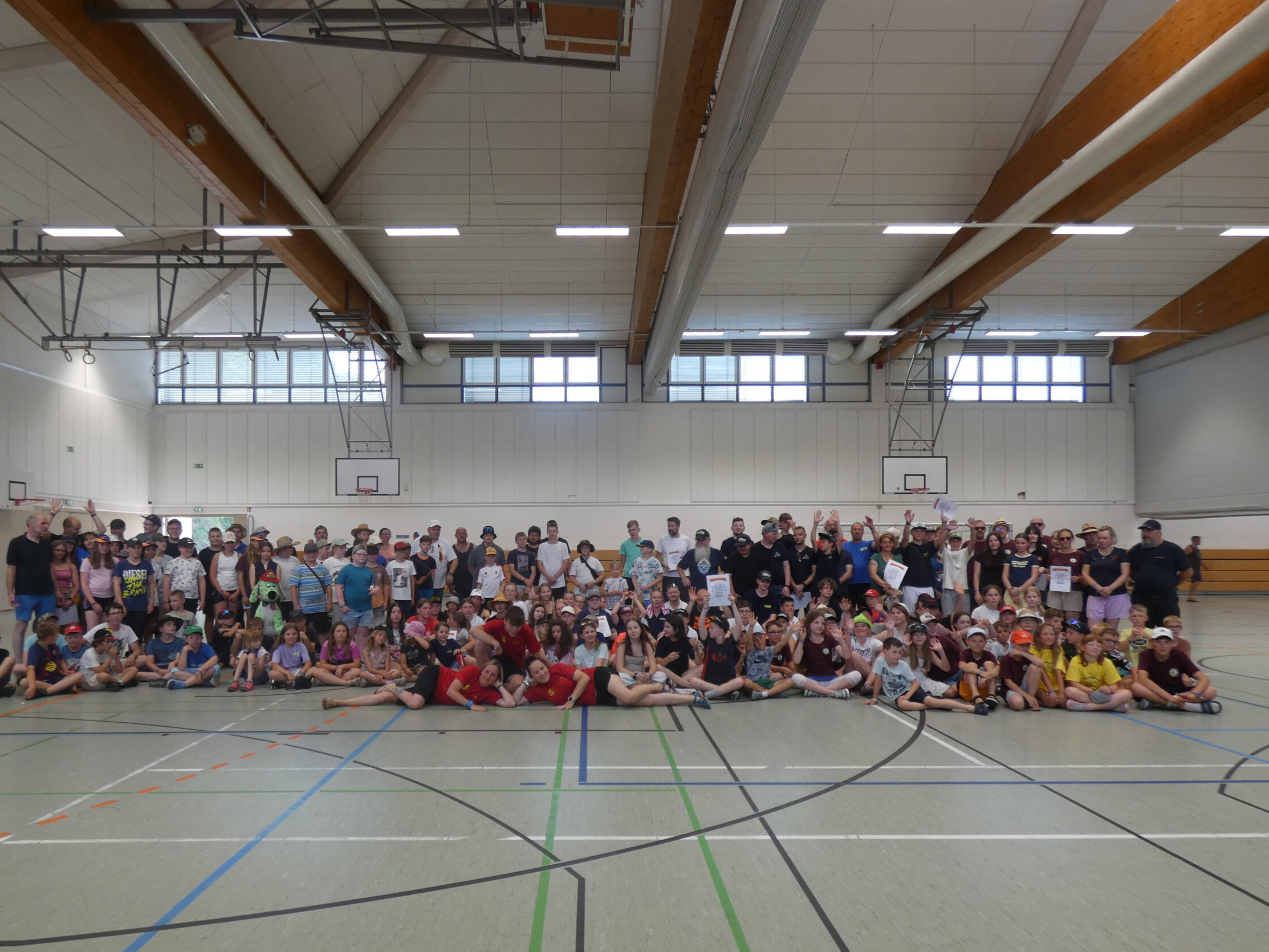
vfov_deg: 58.7
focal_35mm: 23
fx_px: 843
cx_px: 577
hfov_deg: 73.8
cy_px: 543
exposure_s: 1/80
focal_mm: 3.6
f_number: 2.8
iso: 80
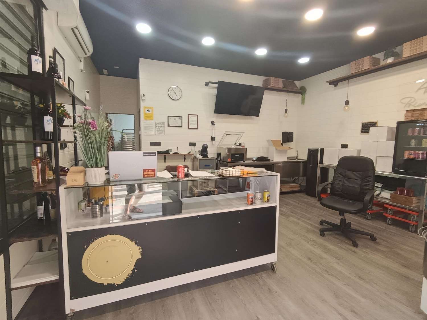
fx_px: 210
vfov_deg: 74.7
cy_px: 160
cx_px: 214
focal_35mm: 17
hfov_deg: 91.0
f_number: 2.2
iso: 464
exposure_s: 1/50
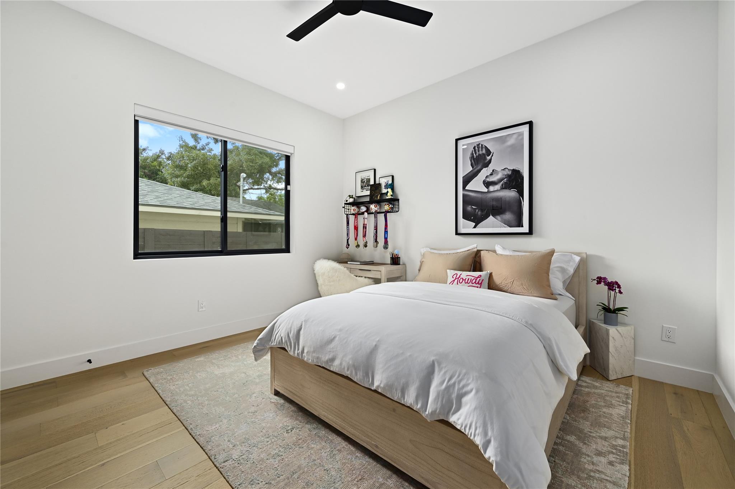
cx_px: 368
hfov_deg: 104.3
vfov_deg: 81.1
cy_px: 244
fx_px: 286
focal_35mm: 14
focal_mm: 14
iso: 800
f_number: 8
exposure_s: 1/30
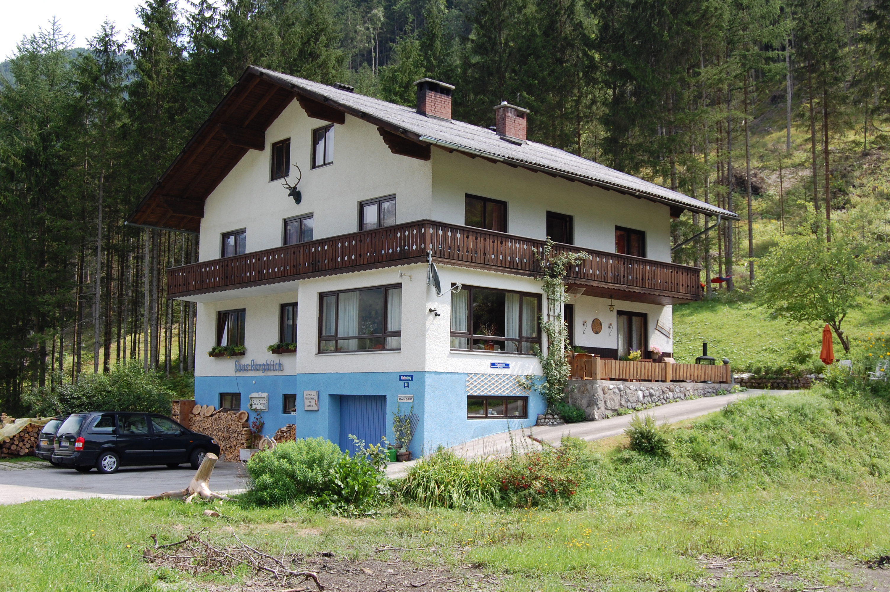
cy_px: 296
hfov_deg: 49.6
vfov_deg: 34.1
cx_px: 445
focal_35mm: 39
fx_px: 963
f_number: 7.1
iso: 200
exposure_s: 1/200
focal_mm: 26
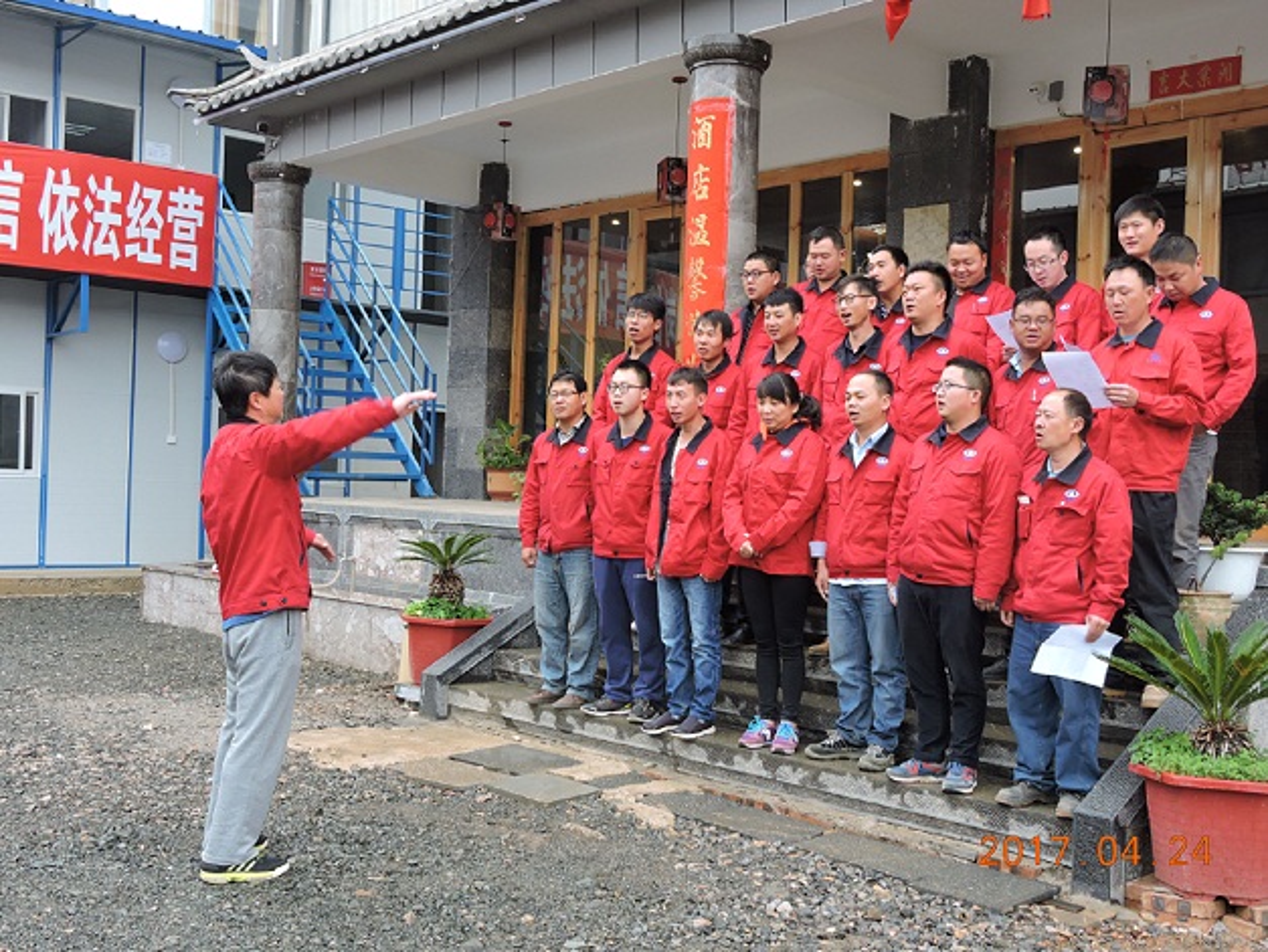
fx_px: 1466
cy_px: 476
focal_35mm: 40
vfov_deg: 36.0
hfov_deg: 46.8
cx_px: 634
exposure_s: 1/30
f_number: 3.8
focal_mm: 7.2
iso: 180
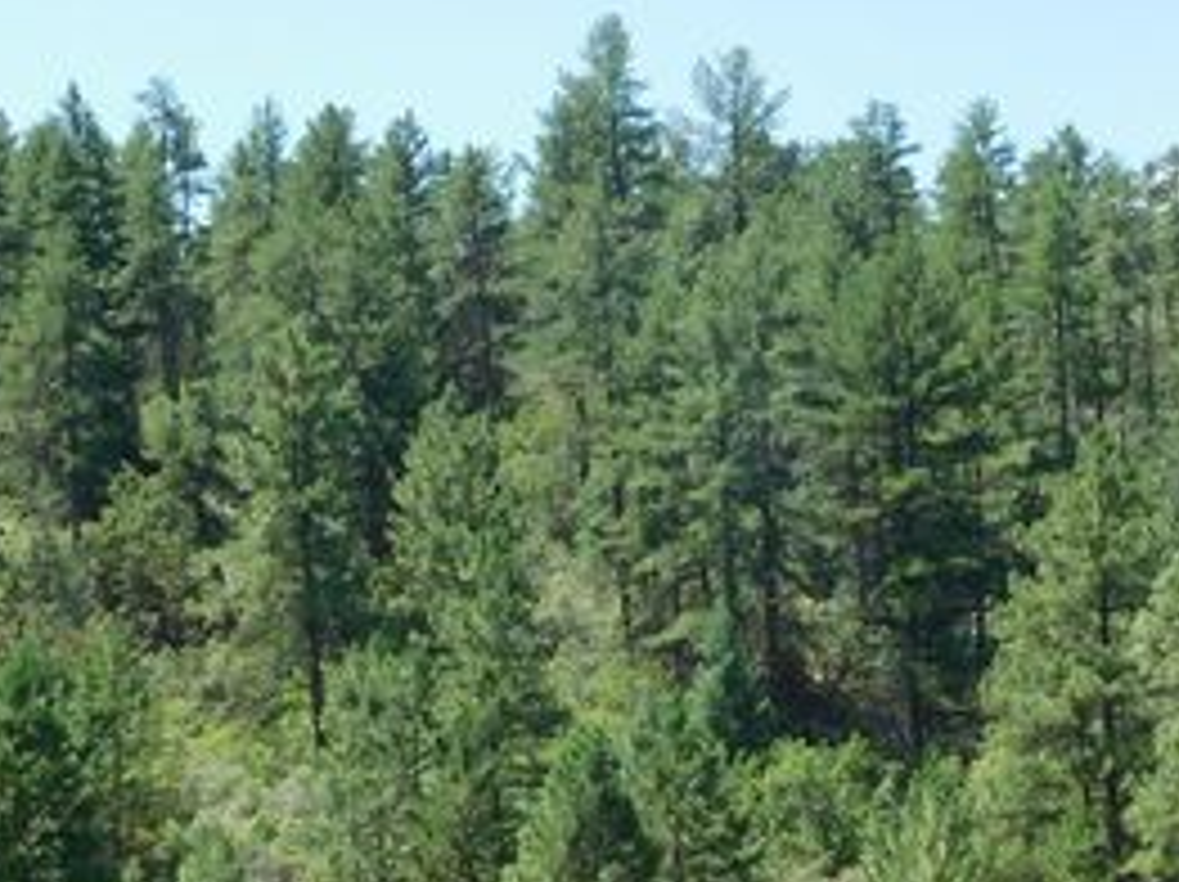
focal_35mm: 86
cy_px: 610
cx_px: 513
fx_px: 2926
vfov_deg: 17.1
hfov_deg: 22.8
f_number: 3.7
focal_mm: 8
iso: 125
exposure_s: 1/500
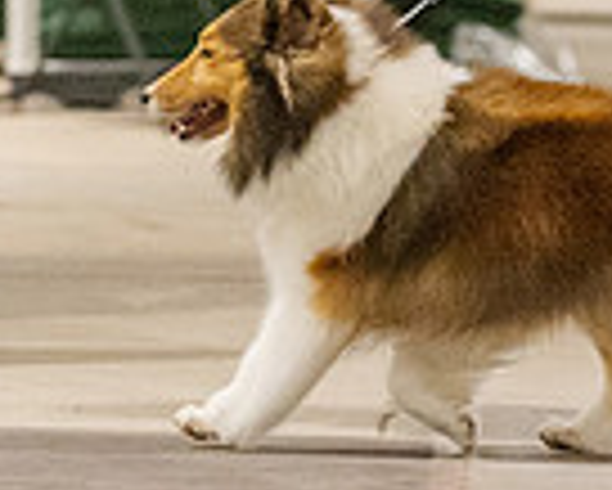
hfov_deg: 3.1
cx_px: 428
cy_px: -180
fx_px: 11202
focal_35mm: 618
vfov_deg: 2.5
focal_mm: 133
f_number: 3.2
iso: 6400
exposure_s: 1/400
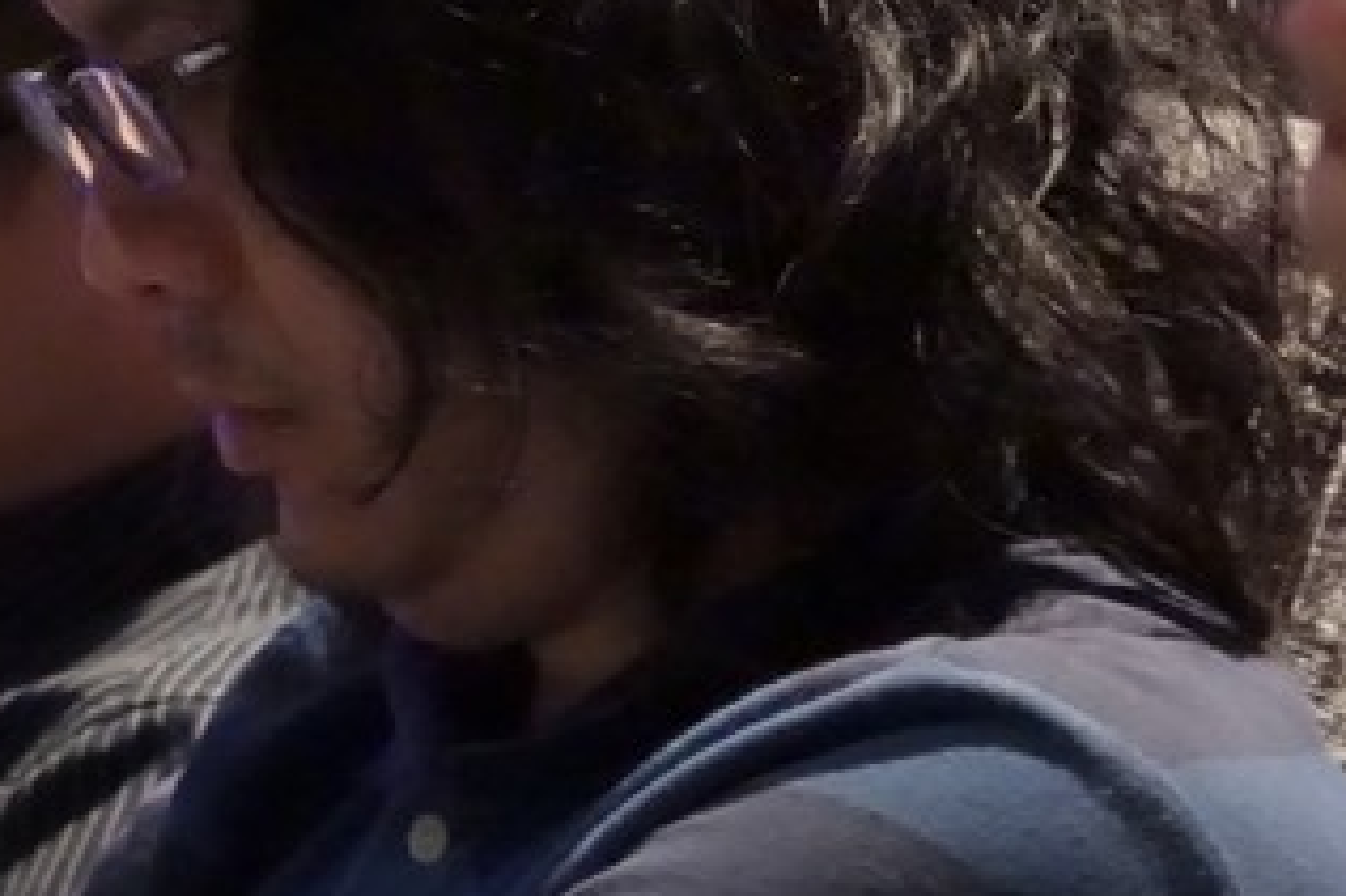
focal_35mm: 452
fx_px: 16890
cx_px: -208
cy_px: 178
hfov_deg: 4.6
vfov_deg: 3.0
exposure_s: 1/30
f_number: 2.8
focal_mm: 58.2
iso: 6400
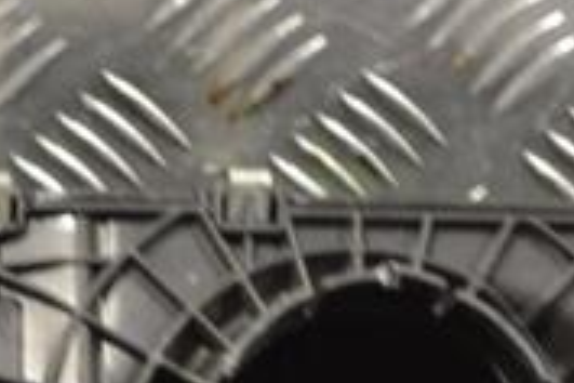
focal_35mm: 244
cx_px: 126
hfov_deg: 8.4
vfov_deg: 5.6
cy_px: 597
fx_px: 3890
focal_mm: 48
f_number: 5.6
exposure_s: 1/60
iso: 800
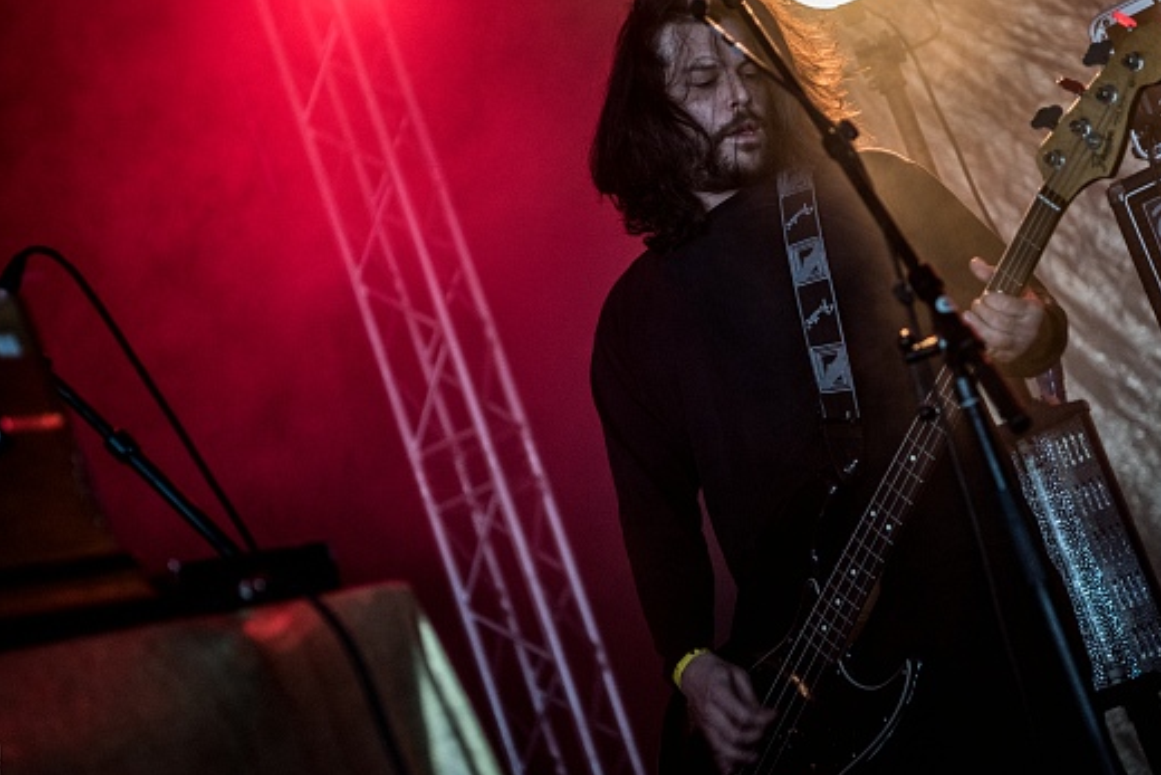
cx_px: 739
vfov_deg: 14.1
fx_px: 3129
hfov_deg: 21.0
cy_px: 265
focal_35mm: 97
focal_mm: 70
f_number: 2.8
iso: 800
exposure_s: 1/125
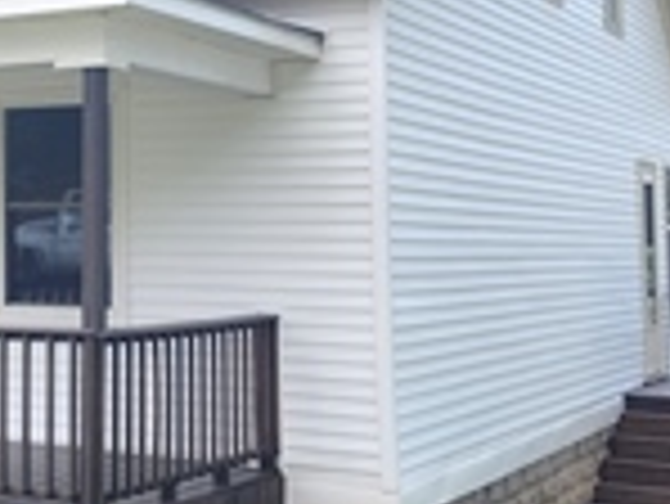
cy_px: 119
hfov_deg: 24.3
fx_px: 1492
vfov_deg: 19.0
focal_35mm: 77
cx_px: 13
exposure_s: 1/292
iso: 12
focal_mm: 6.4
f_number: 1.8
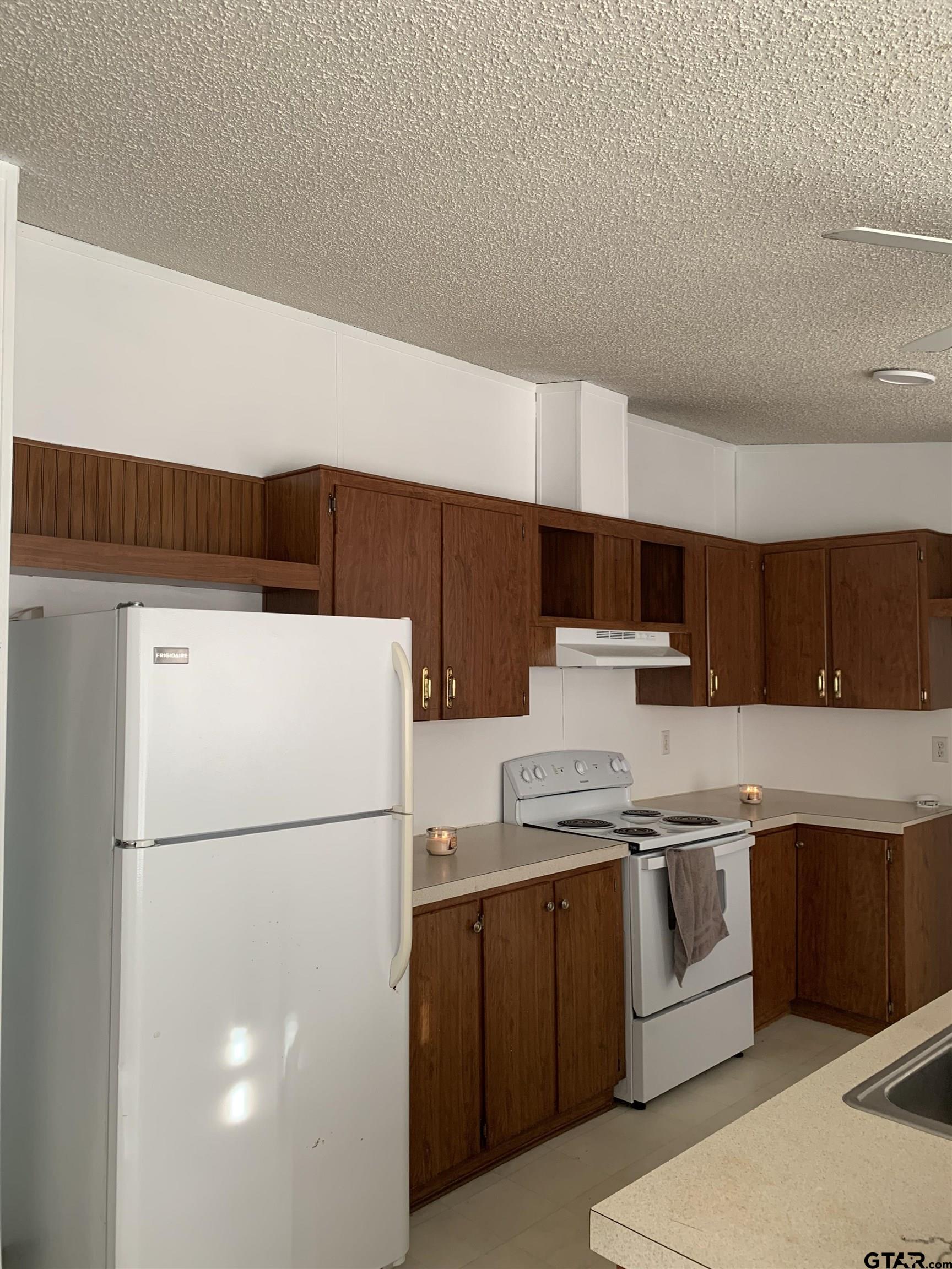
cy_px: 634
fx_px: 953
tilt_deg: +2.3
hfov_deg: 53.1
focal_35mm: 26
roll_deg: -0.9
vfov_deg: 67.3
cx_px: 476
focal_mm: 4.25
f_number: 1.8
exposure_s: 1/121
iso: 80
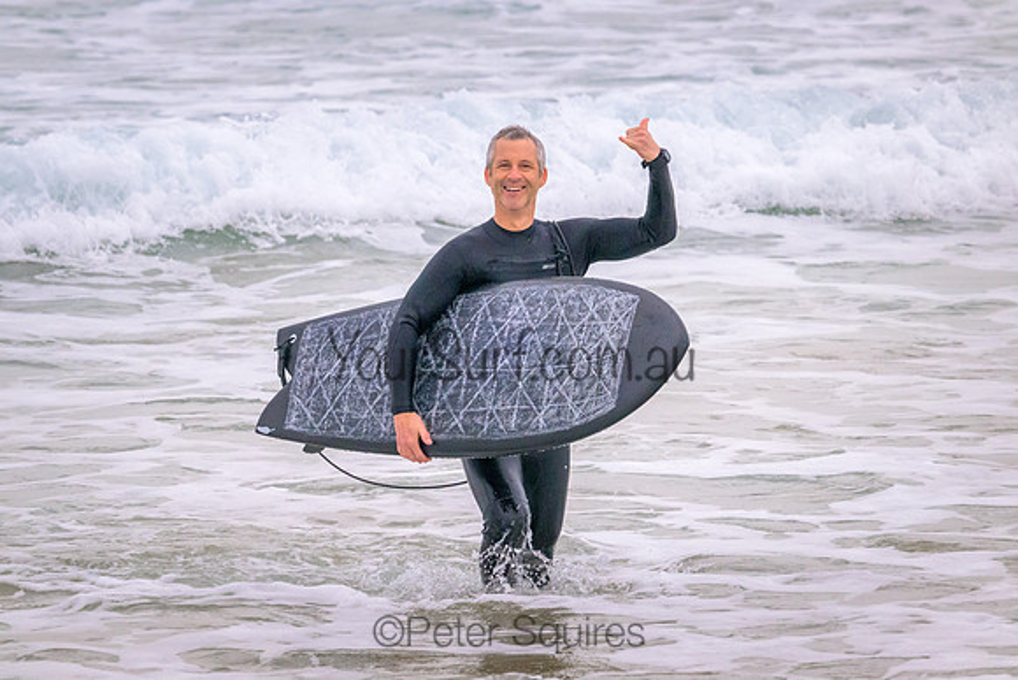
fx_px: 13859
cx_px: 509
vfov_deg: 2.8
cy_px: 340
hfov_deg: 4.2
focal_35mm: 490
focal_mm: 490
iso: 10000
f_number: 11
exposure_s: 1/1250
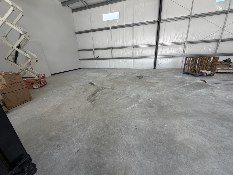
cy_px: 88
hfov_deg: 102.1
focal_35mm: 14
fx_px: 94
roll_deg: +4.2
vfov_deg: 85.7
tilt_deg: -19.1
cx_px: 116
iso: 64
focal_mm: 2.22
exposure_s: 1/121
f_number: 2.2
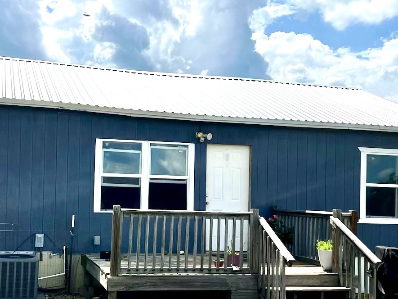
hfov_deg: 39.8
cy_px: 199
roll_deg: -1.8
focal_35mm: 47
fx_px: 540
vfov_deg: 30.7
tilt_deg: +0.0
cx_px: 121
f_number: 1.5
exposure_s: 1/8696
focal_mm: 5.7
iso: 50
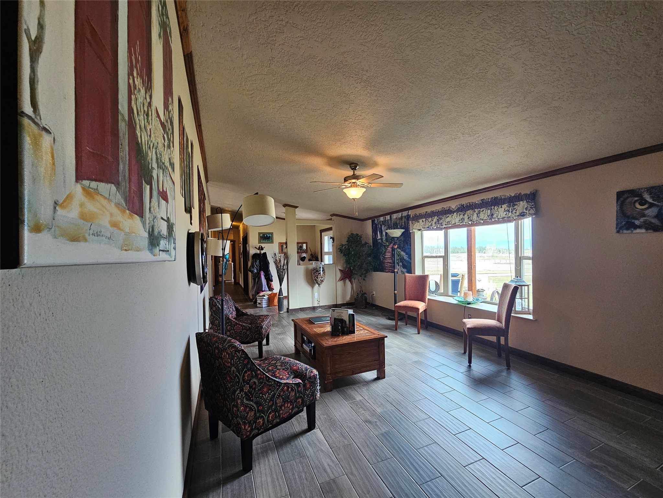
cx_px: 332
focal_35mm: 13
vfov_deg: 89.9
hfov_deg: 106.2
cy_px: 249
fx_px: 249
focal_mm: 2.2
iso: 200
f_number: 2.2
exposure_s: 1/77.4
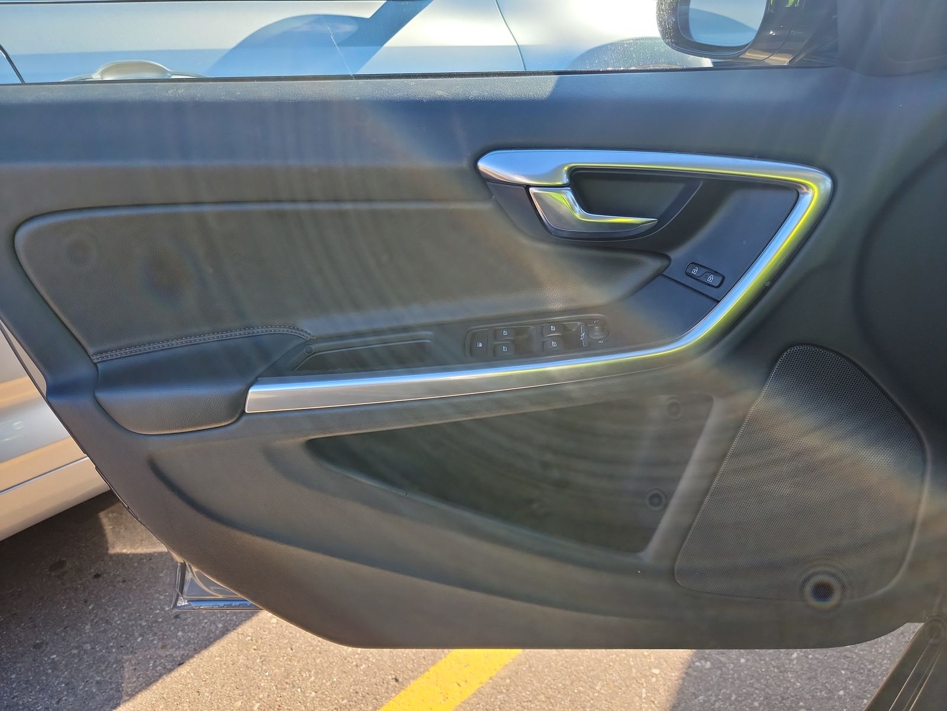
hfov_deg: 71.6
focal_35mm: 24
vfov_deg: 56.8
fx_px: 657
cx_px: 474
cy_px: 356
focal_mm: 6.7
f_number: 1.8
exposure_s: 1/119
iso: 50
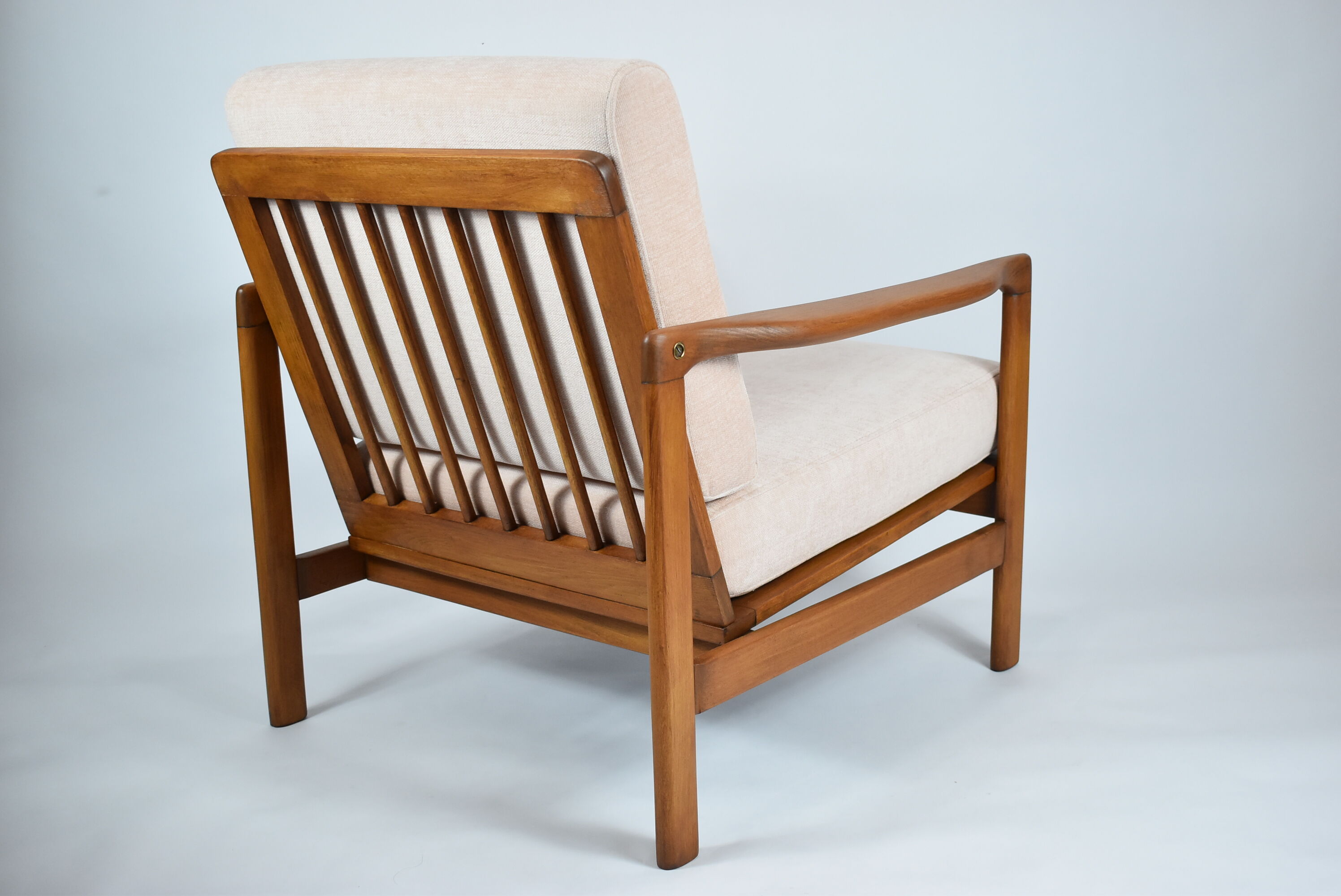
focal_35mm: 45
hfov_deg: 43.6
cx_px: 670
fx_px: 1677
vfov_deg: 29.9
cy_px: 448
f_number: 4.2
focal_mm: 30
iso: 900
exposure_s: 1/125
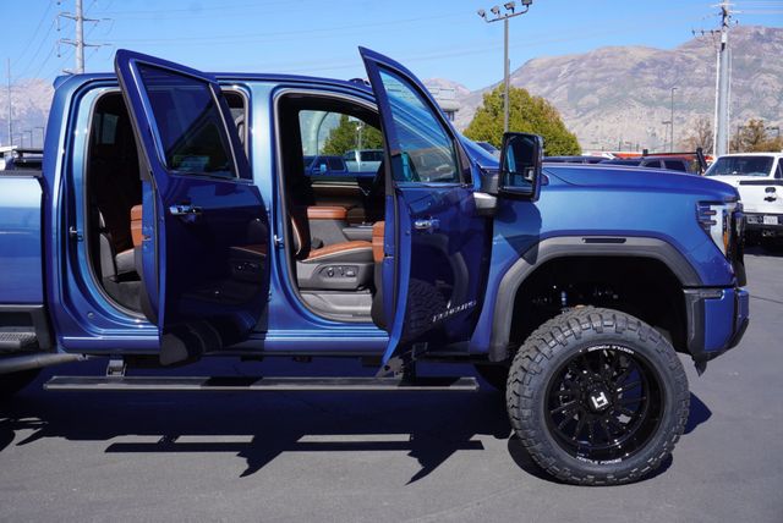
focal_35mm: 40
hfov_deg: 47.9
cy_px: 262
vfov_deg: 33.1
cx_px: 392
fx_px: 882
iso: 100
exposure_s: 1/125
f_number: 10
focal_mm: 27
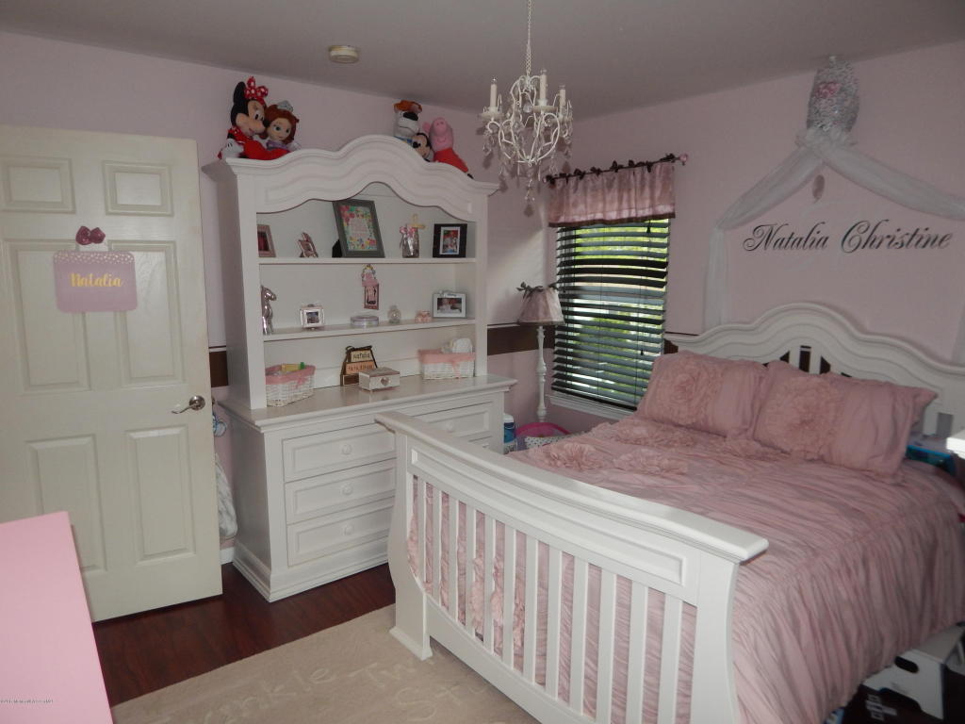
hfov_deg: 73.9
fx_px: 641
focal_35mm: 23
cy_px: 362
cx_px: 482
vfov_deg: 58.9
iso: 200
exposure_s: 1/30
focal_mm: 4
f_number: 3
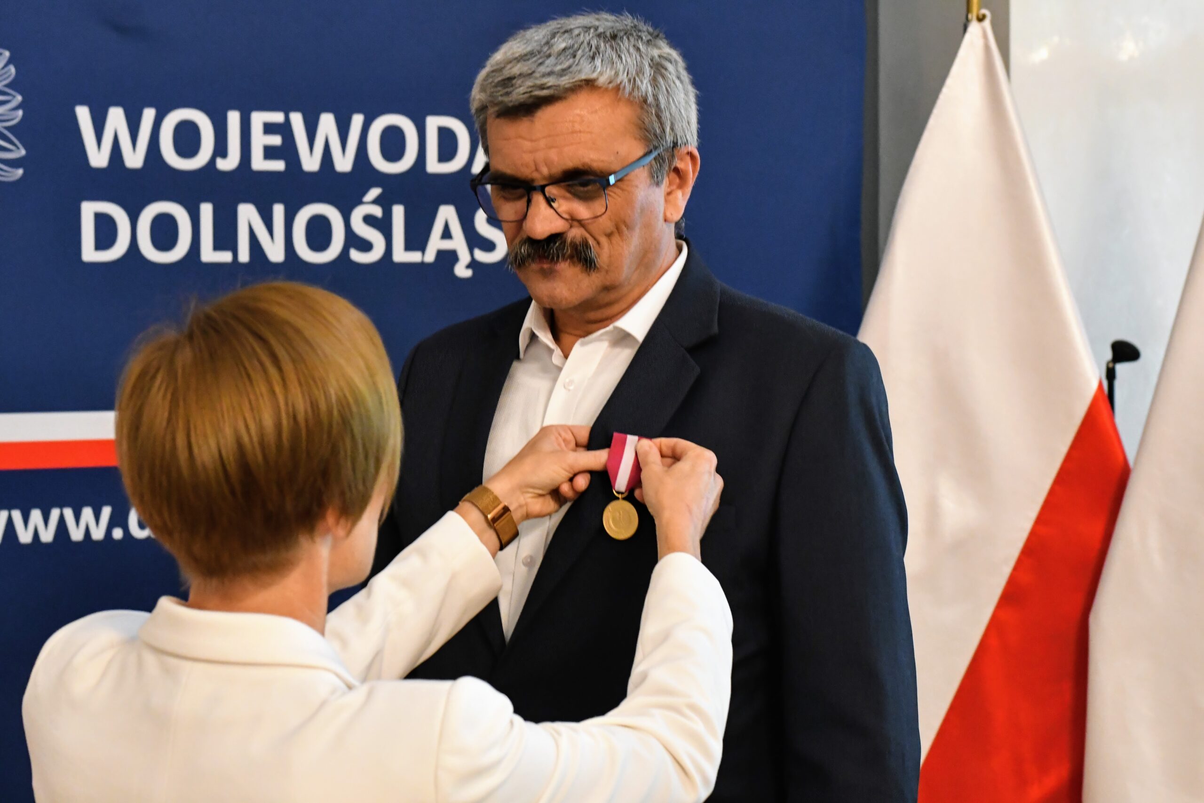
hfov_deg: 28.1
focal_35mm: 72
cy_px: 402
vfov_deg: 18.9
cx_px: 602
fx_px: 2408
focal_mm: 48
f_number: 3.3
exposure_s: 1/125
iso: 3200
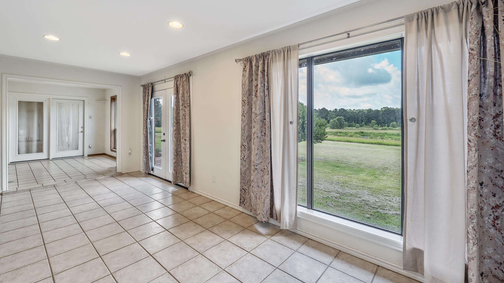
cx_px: 248
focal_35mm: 16
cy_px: 128
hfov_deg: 99.4
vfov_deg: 66.9
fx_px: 214
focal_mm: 15
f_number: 8
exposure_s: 1/50
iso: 800
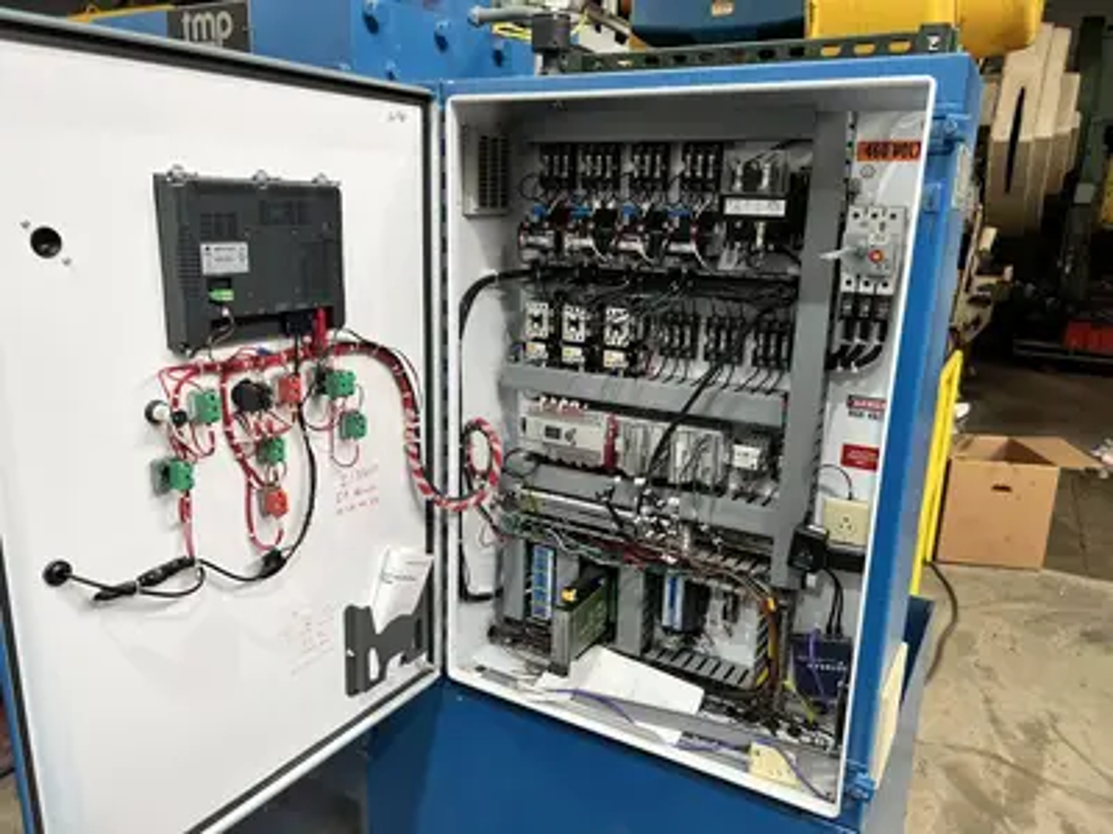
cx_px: 556
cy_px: 417
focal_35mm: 26
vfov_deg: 53.1
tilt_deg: -12.5
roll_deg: -3.0
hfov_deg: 67.3
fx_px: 836
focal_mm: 5.7
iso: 100
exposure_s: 1/121
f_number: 1.5
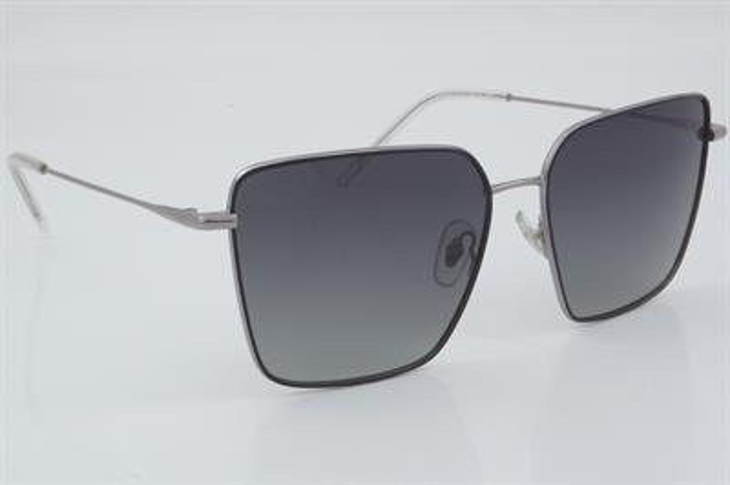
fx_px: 1520
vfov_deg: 18.2
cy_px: 242
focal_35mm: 75
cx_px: 365
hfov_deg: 27.0
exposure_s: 1/3
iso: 100
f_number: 32
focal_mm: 50
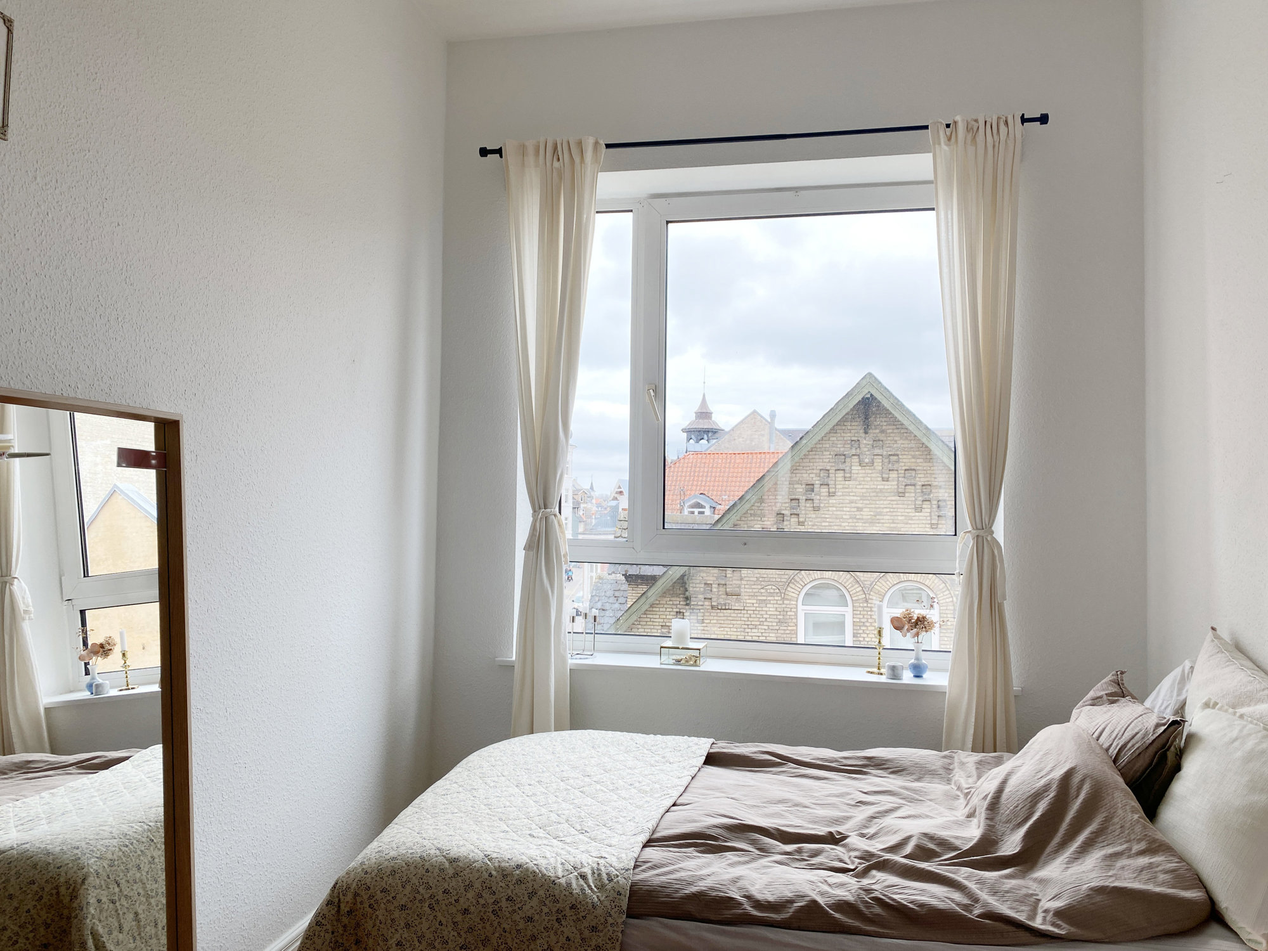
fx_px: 952
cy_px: 476
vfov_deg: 53.1
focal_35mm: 26
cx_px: 634
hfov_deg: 67.3
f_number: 1.8
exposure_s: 1/266
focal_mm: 4.25
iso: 32
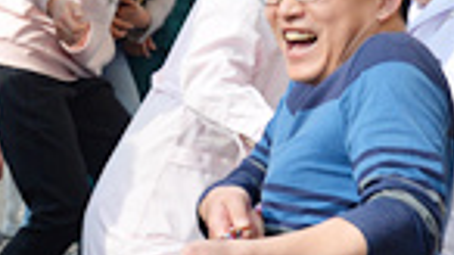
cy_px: 109
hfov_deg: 15.5
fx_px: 1661
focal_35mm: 138
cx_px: 143
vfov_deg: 8.8
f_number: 8
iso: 125
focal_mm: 24
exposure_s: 1/250
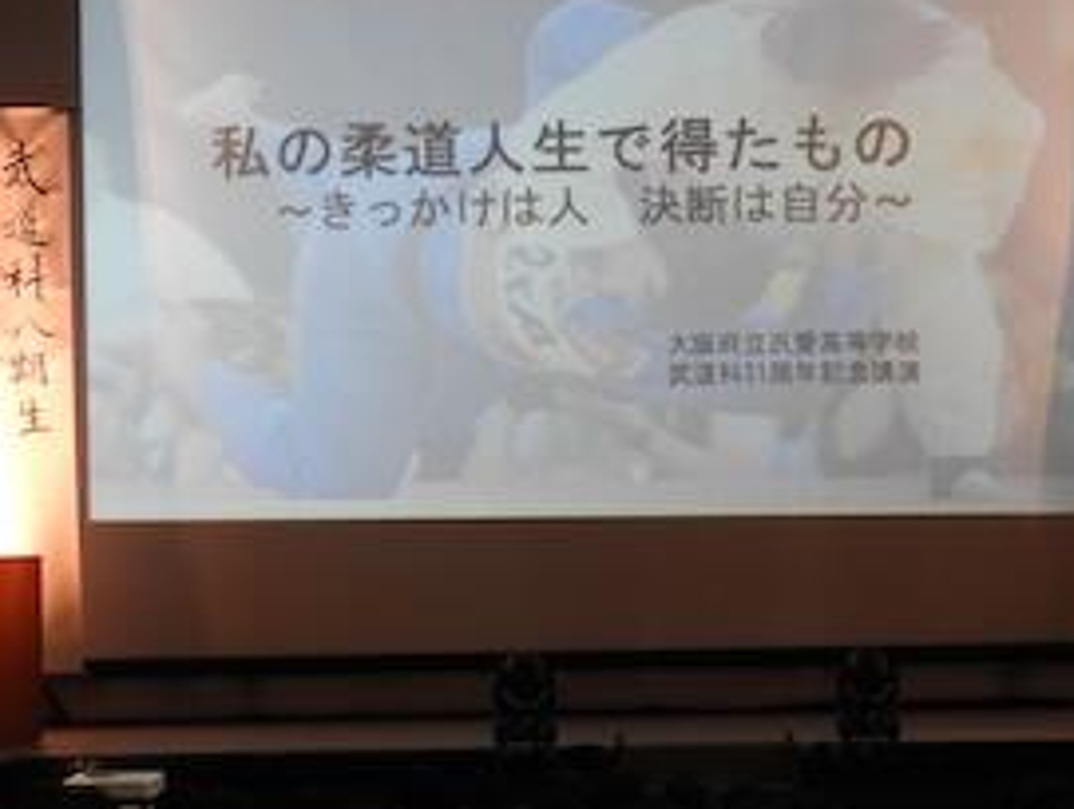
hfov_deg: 9.9
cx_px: 507
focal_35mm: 199
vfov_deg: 7.5
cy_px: 321
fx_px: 6182
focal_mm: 24.2
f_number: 5
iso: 400
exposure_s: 1/15
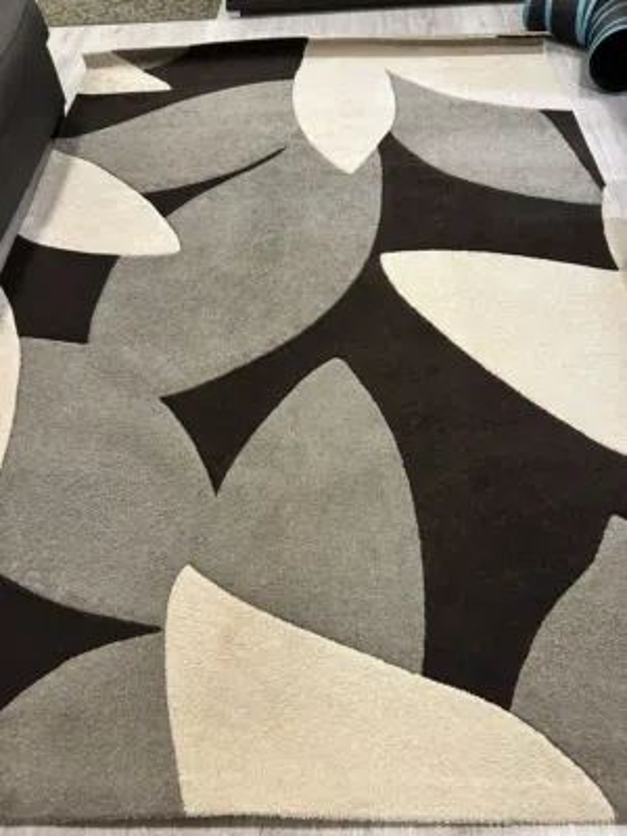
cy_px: 418
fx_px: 628
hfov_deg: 53.1
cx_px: 314
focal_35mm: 26
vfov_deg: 67.3
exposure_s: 1/56
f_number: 1.5
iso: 500
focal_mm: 5.7
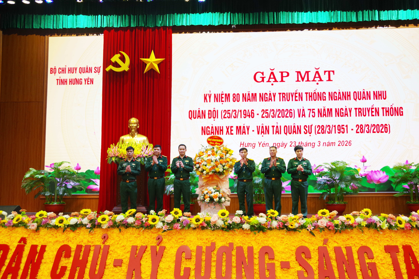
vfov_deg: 36.9
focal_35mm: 36
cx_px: 210
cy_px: 140
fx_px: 419
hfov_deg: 53.1
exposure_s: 1/25
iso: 400
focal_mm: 24
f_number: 4
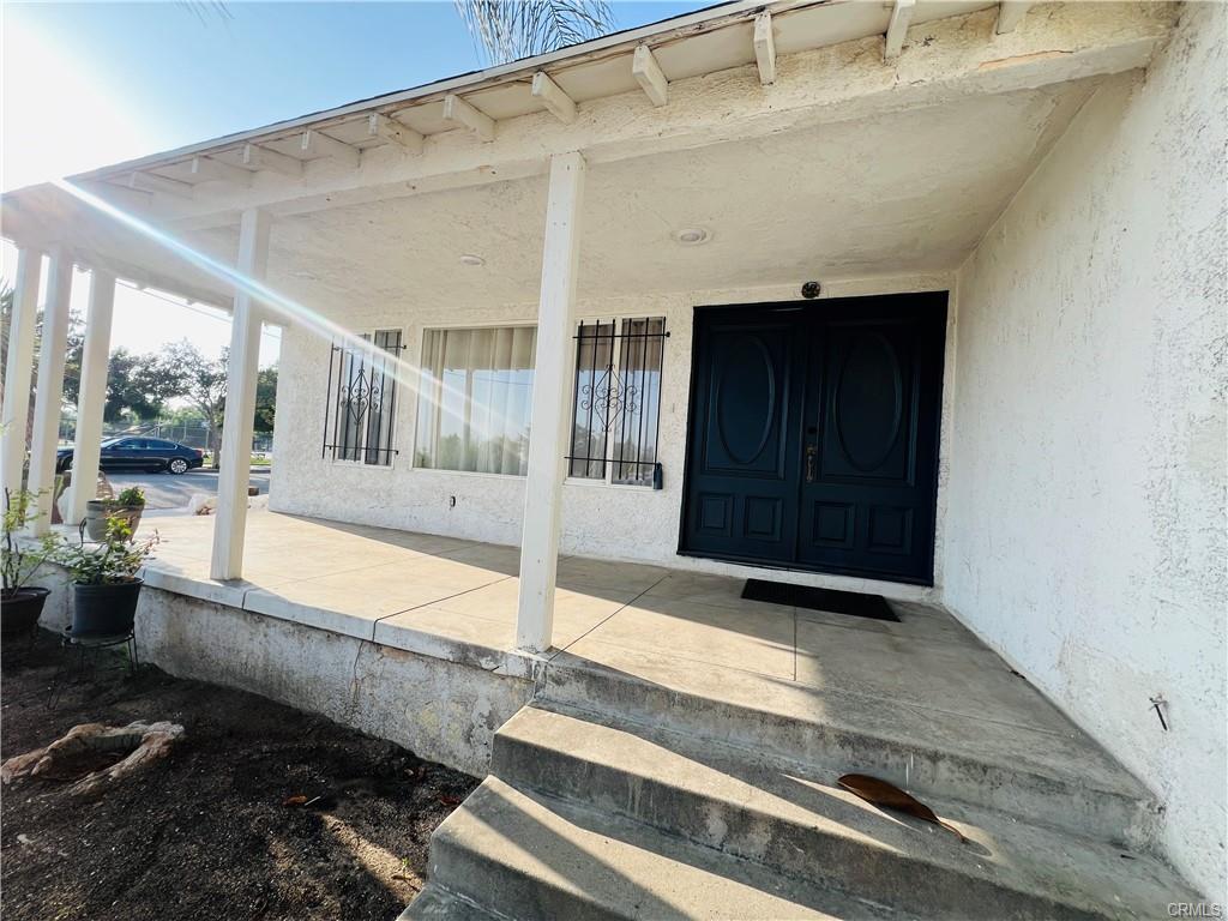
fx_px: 461
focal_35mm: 13
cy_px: 460
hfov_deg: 106.2
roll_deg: -3.1
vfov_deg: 89.9
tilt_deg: +0.3
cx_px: 614
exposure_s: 1/536
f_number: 1.8
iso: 32
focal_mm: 1.57
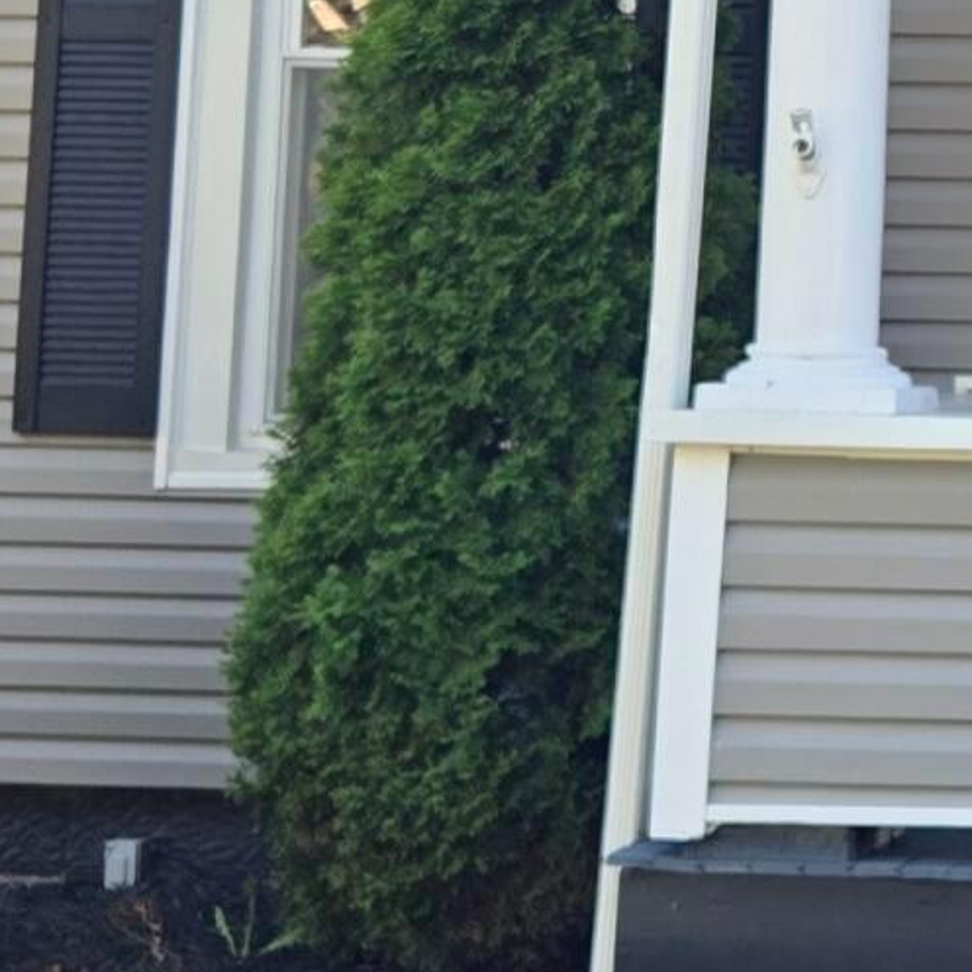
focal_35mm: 123
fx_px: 3908
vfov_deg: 13.9
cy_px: -39
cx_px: 1603
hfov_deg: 13.1
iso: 25
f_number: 1.8
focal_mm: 5.4
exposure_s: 1/180
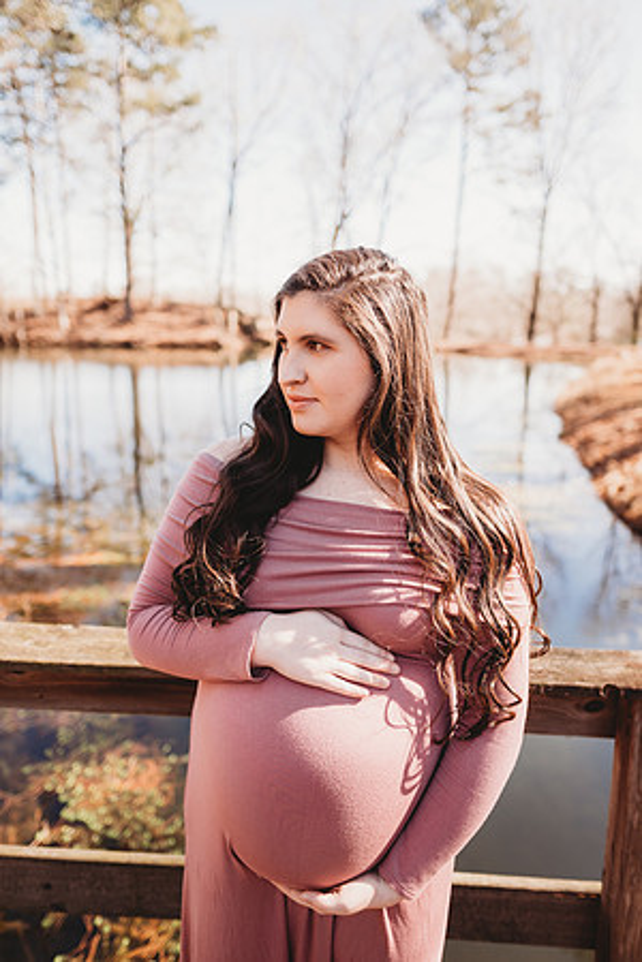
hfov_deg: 53.1
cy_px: 481
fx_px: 642
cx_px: 321
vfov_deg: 73.7
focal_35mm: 24
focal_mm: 24
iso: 100
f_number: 2.2
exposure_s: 1/500
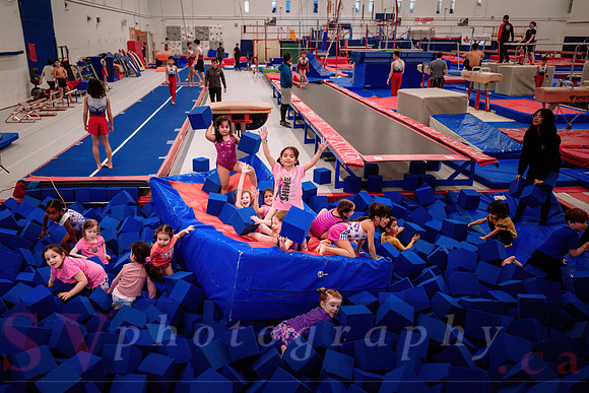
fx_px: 490
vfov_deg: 43.7
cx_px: 274
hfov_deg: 62.0
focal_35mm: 30
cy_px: 207
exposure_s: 1/400
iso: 1600
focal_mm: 27.5
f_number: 2.8
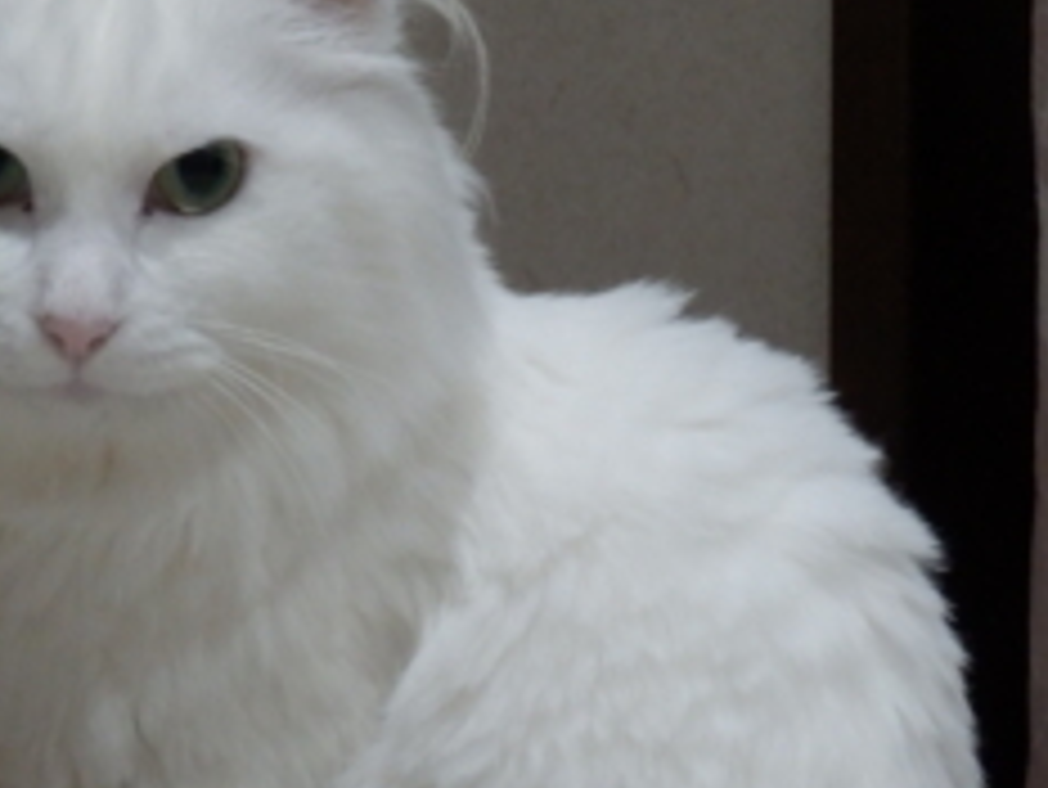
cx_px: 378
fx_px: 5149
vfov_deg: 8.7
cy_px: 504
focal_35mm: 170
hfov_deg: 11.6
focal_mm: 15.8
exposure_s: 1/13
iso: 800
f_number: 4.8
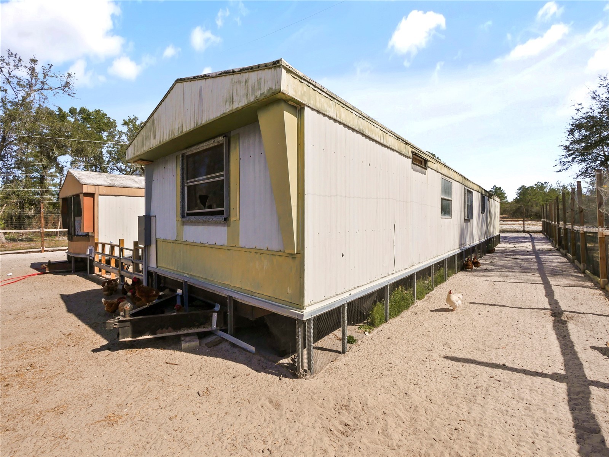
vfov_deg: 85.7
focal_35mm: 14
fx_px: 246
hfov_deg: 102.1
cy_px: 228
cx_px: 304
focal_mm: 7
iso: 200
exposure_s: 1/640
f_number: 10
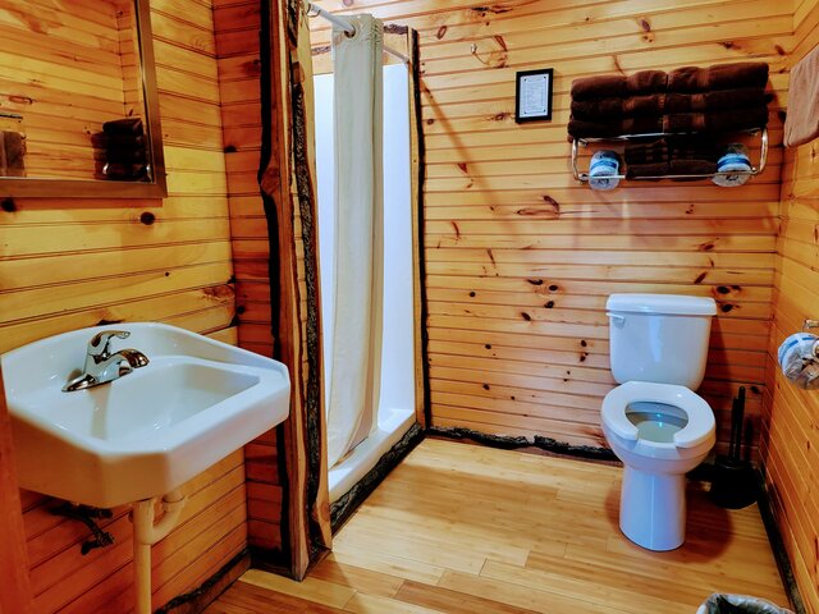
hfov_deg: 71.6
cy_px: 307
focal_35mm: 24
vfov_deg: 56.8
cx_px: 410
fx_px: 568
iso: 320
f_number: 1.8
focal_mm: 6.7
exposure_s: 1/40
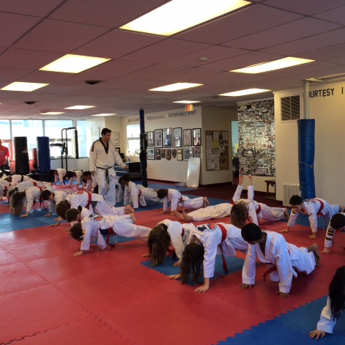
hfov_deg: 45.9
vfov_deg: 46.0
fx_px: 406
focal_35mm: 36
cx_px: 196
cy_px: 173
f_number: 2.2
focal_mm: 4.12
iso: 64
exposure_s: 1/120
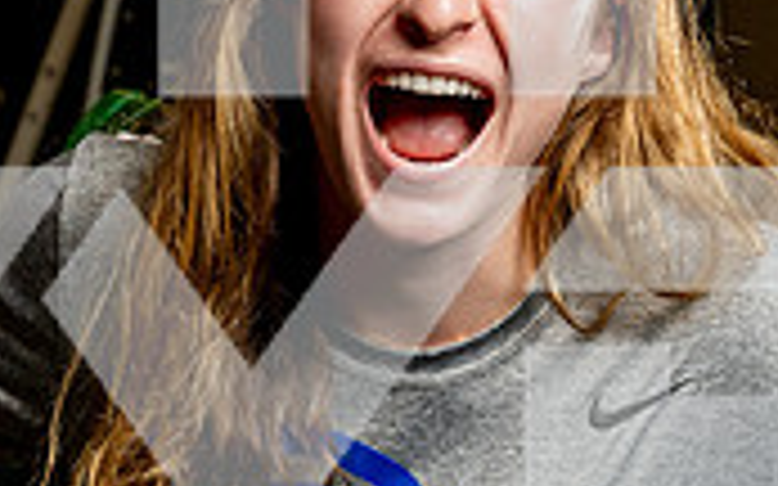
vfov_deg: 7.0
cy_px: 407
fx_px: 3985
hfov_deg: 11.1
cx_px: 436
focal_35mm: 188
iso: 320
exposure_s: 1/250
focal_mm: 55
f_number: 8
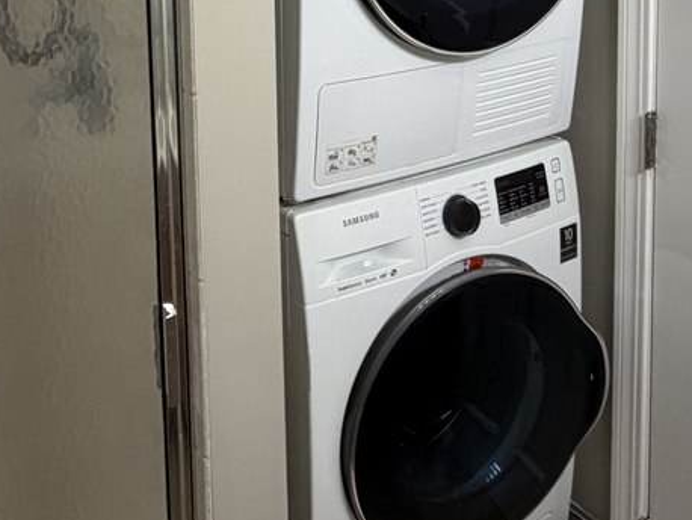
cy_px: -44
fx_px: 880
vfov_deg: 29.8
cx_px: 246
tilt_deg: -5.6
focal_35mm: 44
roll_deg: +2.0
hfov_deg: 42.5
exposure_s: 1/120
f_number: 2.2
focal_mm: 2.22
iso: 160
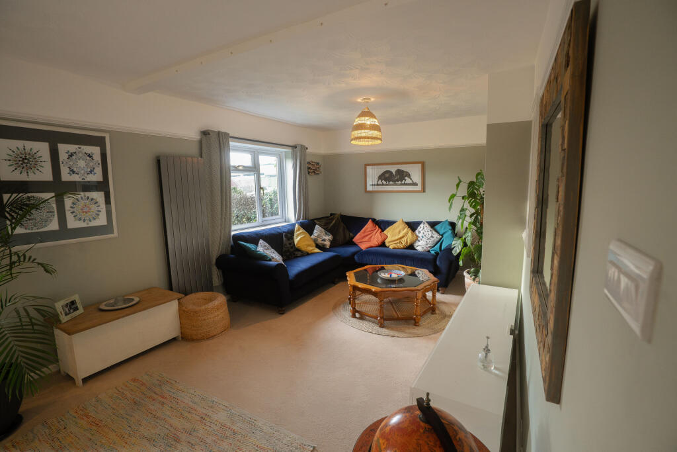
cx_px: 338
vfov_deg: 73.8
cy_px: 226
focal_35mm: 16
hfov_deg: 96.7
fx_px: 301
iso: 5000
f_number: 6.3
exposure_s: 1/100
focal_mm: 16
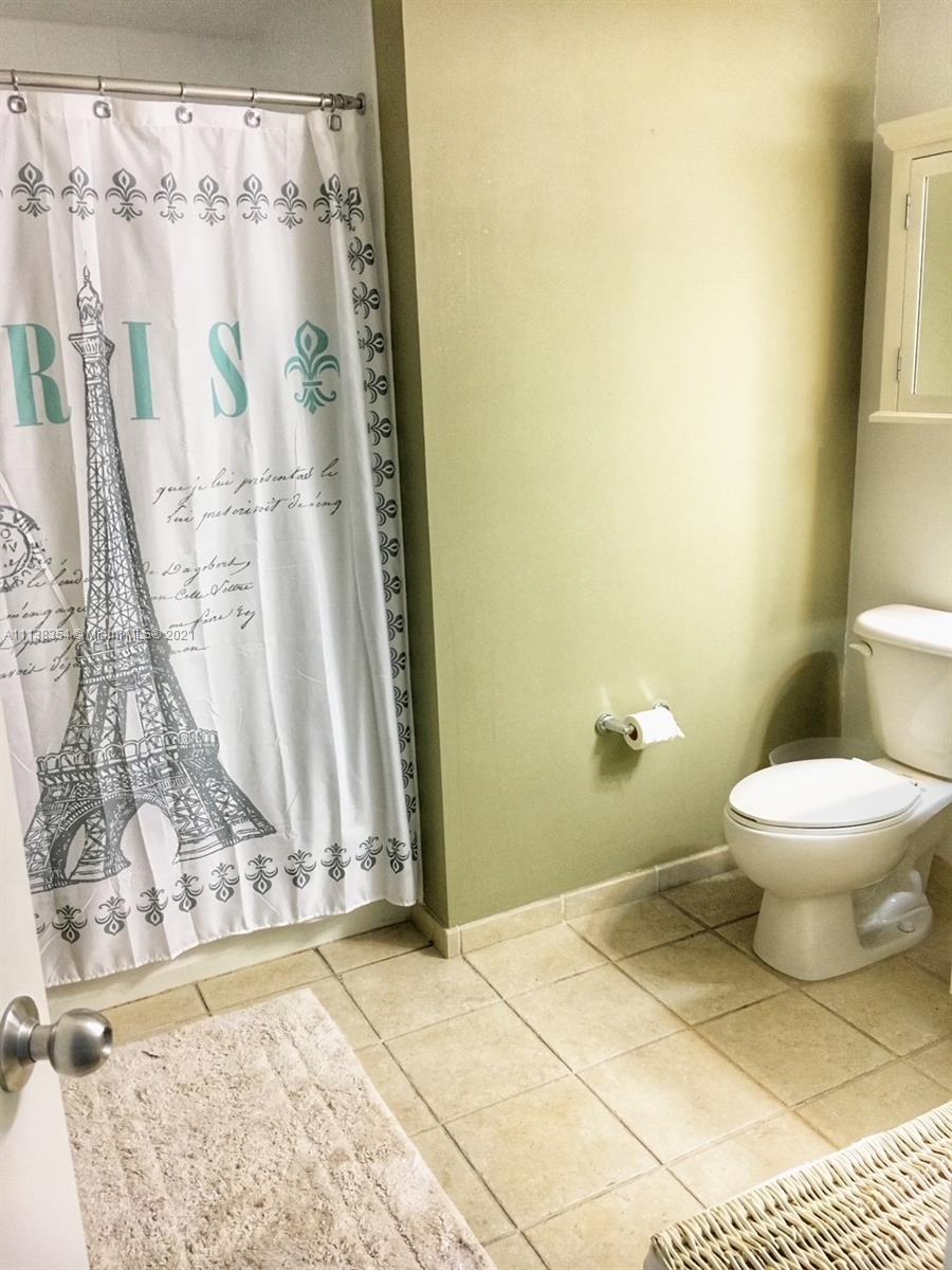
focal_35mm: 29
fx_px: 1063
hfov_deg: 48.2
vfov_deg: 61.7
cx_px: 476
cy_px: 635
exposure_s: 1/30
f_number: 2.2
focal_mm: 4.15
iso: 125
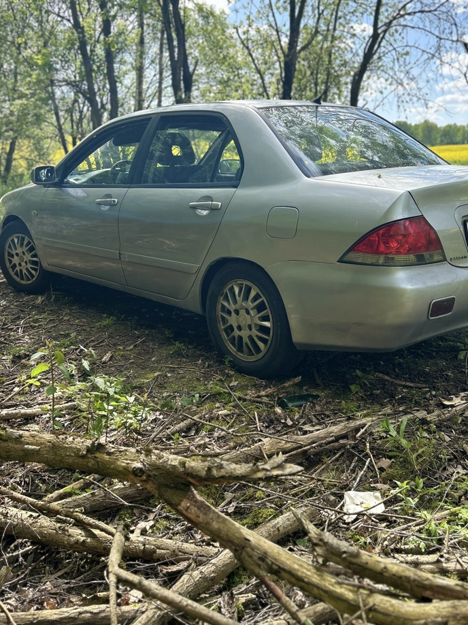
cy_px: 244
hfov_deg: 41.8
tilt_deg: -7.2
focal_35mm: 34
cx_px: 247
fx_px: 613
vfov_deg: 53.5
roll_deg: +0.3
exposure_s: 1/1808
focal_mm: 5.7
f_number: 1.5
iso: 50
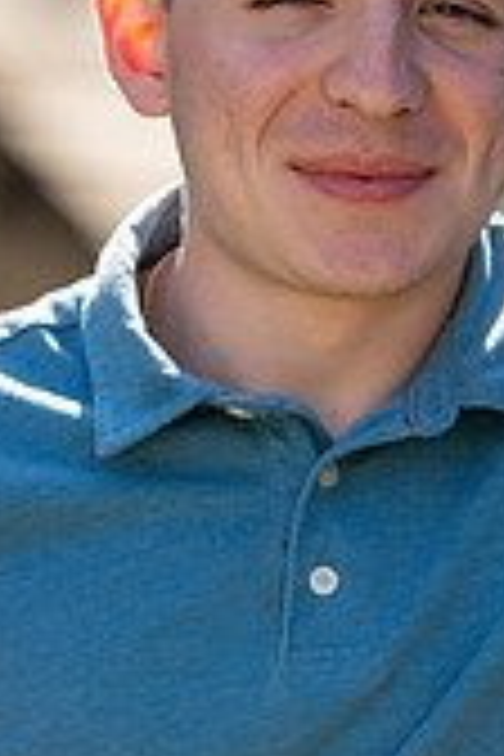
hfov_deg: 3.2
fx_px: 8987
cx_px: 416
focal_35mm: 428
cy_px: 270
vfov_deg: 4.8
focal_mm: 160
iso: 250
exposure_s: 1/640
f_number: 3.5
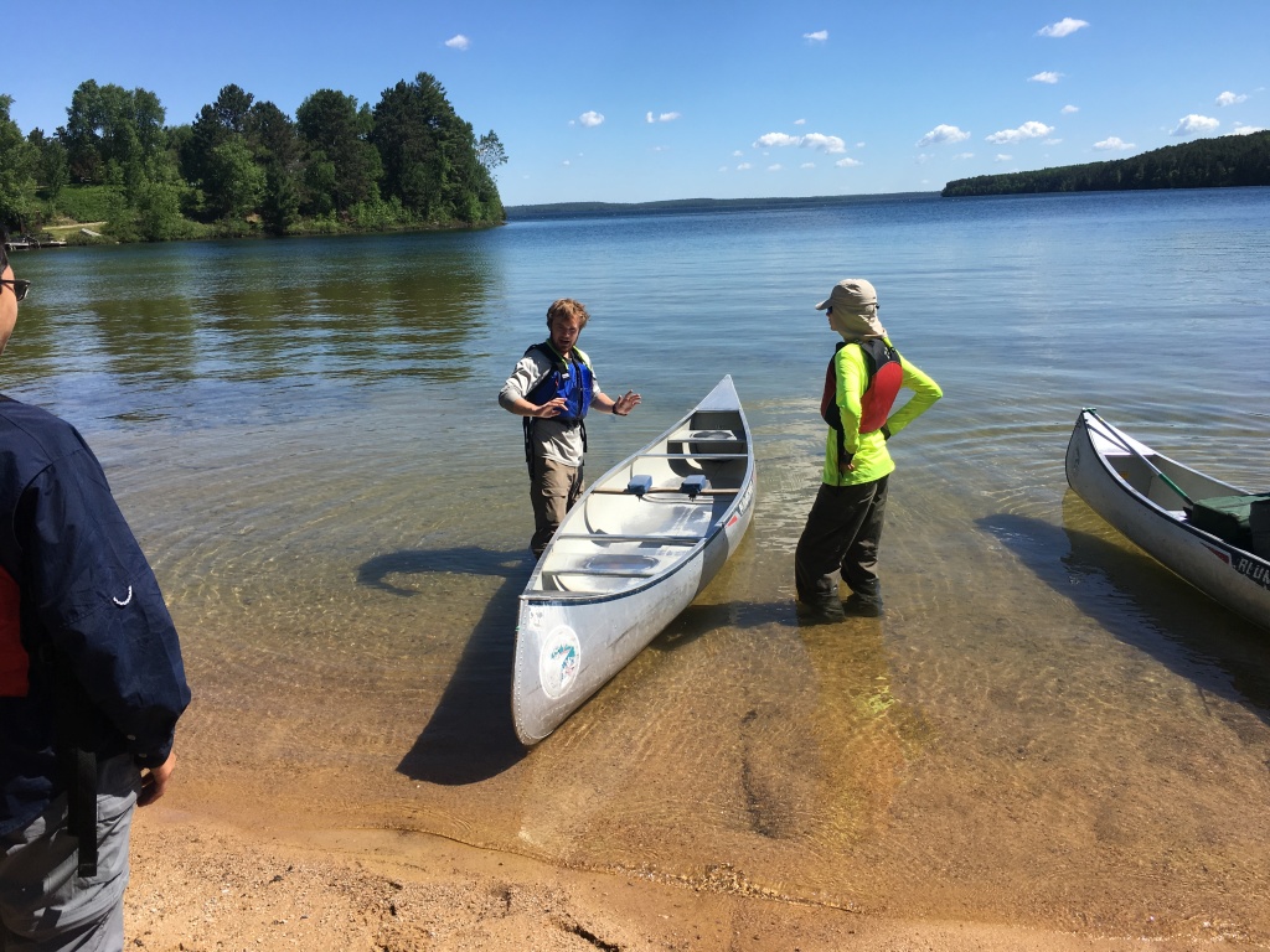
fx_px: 1064
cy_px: 476
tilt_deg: -13.3
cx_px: 635
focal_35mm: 29
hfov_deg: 61.7
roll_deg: +2.9
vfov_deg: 48.2
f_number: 2.2
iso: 25
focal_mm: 4.15
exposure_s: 1/1789
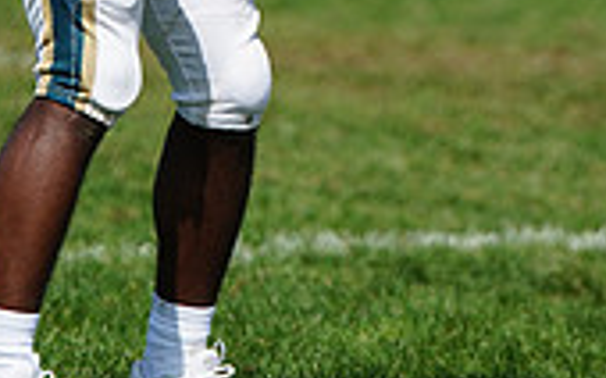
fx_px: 17247
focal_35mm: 1045
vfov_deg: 1.3
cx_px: 299
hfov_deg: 2.0
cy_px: -137
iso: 400
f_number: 2.8
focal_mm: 300
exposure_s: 1/8000
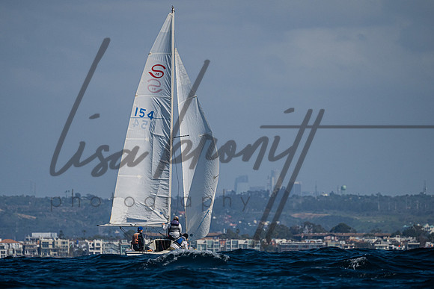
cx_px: 202
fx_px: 6425
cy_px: 179
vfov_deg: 2.6
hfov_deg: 3.9
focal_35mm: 533
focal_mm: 400
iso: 400
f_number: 6.3
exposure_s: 1/8000
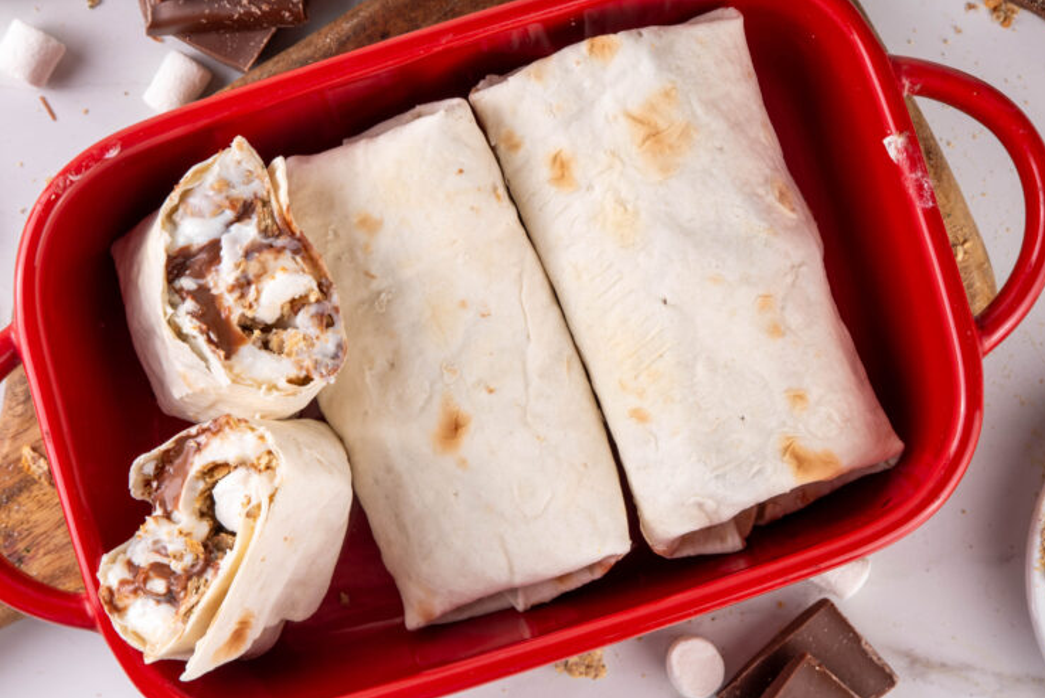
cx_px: 464
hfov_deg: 15.8
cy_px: 260
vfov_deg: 10.6
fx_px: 3776
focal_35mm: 130
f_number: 18
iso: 100
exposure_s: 1/160
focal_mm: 80
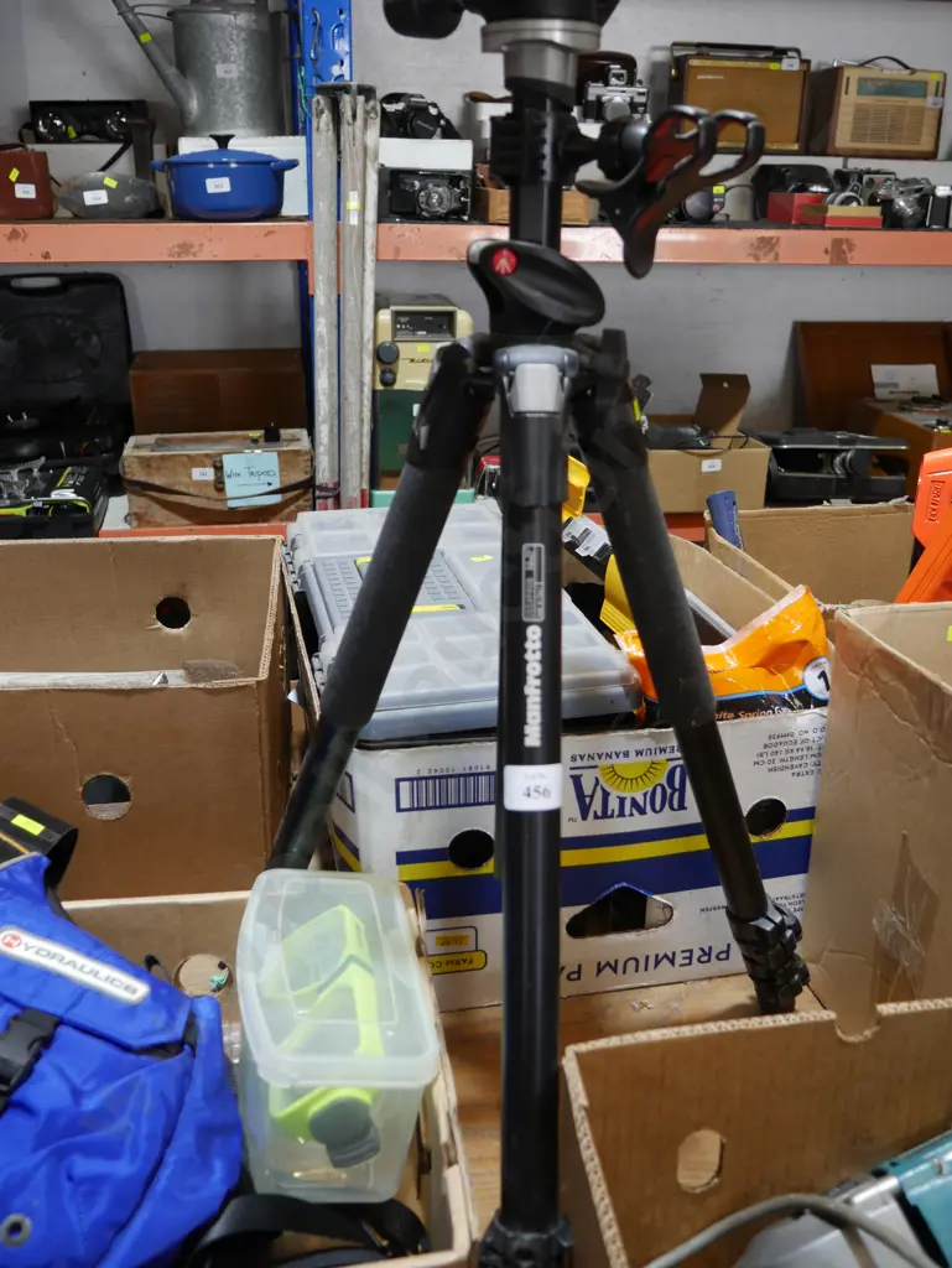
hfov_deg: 44.2
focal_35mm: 32
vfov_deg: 56.8
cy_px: 634
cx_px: 476
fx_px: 1172
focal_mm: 16
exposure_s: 1/60
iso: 250
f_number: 3.6
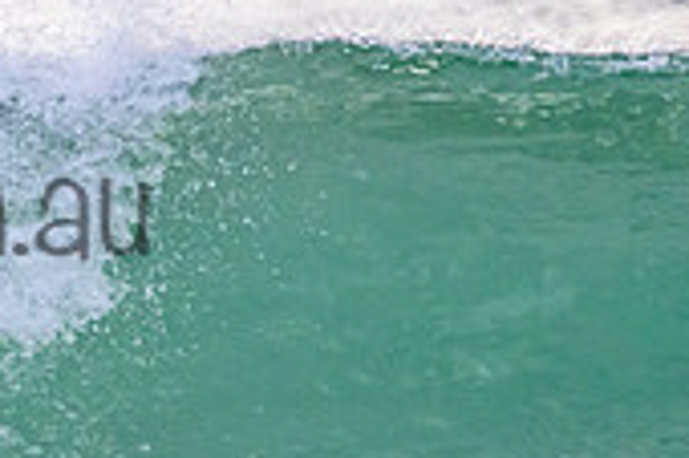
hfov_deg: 1.0
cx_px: -280
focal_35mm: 2052
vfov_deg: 0.7
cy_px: 162
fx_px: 39234
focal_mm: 400
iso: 1000
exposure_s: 1/2500
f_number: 5.6
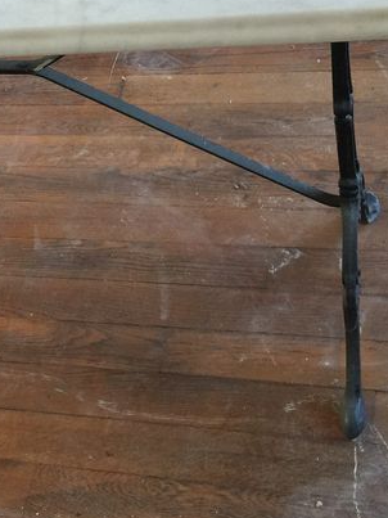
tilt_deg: -43.6
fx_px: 1077
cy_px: 154
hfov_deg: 20.1
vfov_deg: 26.8
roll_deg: +16.8
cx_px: 51
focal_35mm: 72
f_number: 2.2
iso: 50
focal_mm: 4.15
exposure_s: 1/33
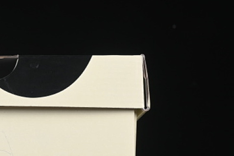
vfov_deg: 8.1
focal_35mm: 169
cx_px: -13
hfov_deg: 12.0
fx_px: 1099
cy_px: 103
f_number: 8
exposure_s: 1/80
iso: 160
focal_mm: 50
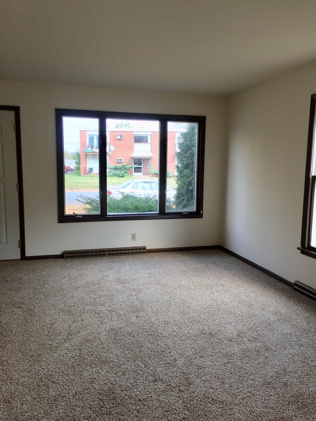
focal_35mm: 29
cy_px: 210
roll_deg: -0.6
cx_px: 158
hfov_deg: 48.2
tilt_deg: -7.1
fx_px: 353
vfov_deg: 61.7
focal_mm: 4.15
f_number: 2.2
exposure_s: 1/120
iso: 32
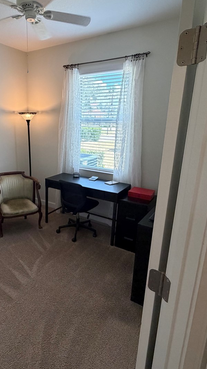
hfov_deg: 48.2
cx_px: 61
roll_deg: -0.5
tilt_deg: -14.0
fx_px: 224
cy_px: 176
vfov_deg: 78.6
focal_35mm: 23
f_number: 2.2
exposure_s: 1/120
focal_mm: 2.22
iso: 320
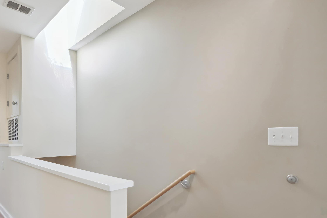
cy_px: 138
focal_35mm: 22
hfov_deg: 77.3
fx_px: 200
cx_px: 124
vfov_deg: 56.4
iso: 250
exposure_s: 1/40
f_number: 9
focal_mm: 16
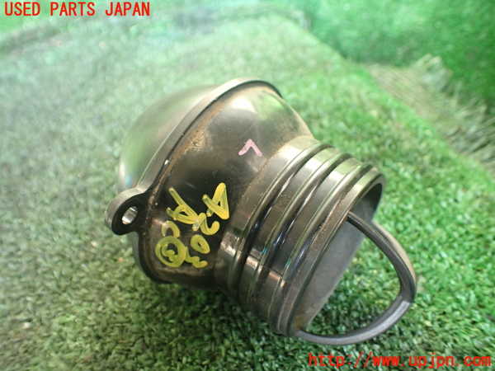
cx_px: 248
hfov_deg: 60.0
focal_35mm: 30
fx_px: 429
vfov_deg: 46.8
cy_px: 186
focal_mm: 5.4
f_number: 2.3
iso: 500
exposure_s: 1/125
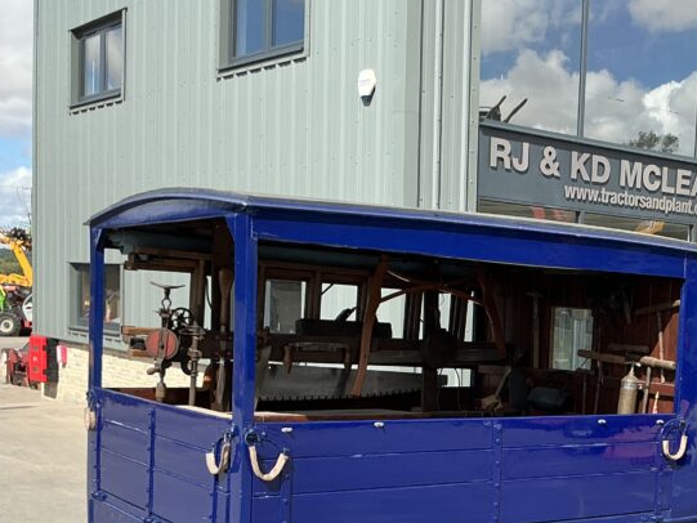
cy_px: 410
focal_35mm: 53
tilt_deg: -5.4
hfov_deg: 34.7
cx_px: 587
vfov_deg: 27.1
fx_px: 1067
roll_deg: -2.6
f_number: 1.8
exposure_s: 1/1377
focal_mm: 3
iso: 25
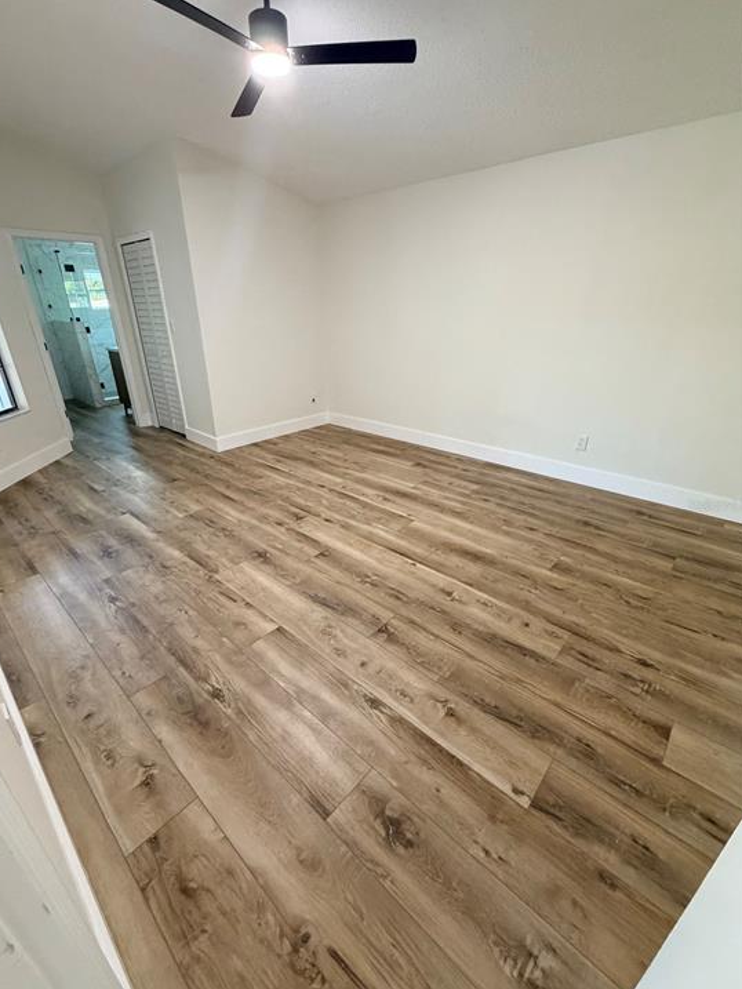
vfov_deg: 98.1
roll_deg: +0.5
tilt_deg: -23.8
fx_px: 429
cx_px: 353
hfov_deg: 81.7
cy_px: 505
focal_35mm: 15
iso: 400
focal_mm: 2.22
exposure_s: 1/60
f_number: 2.2
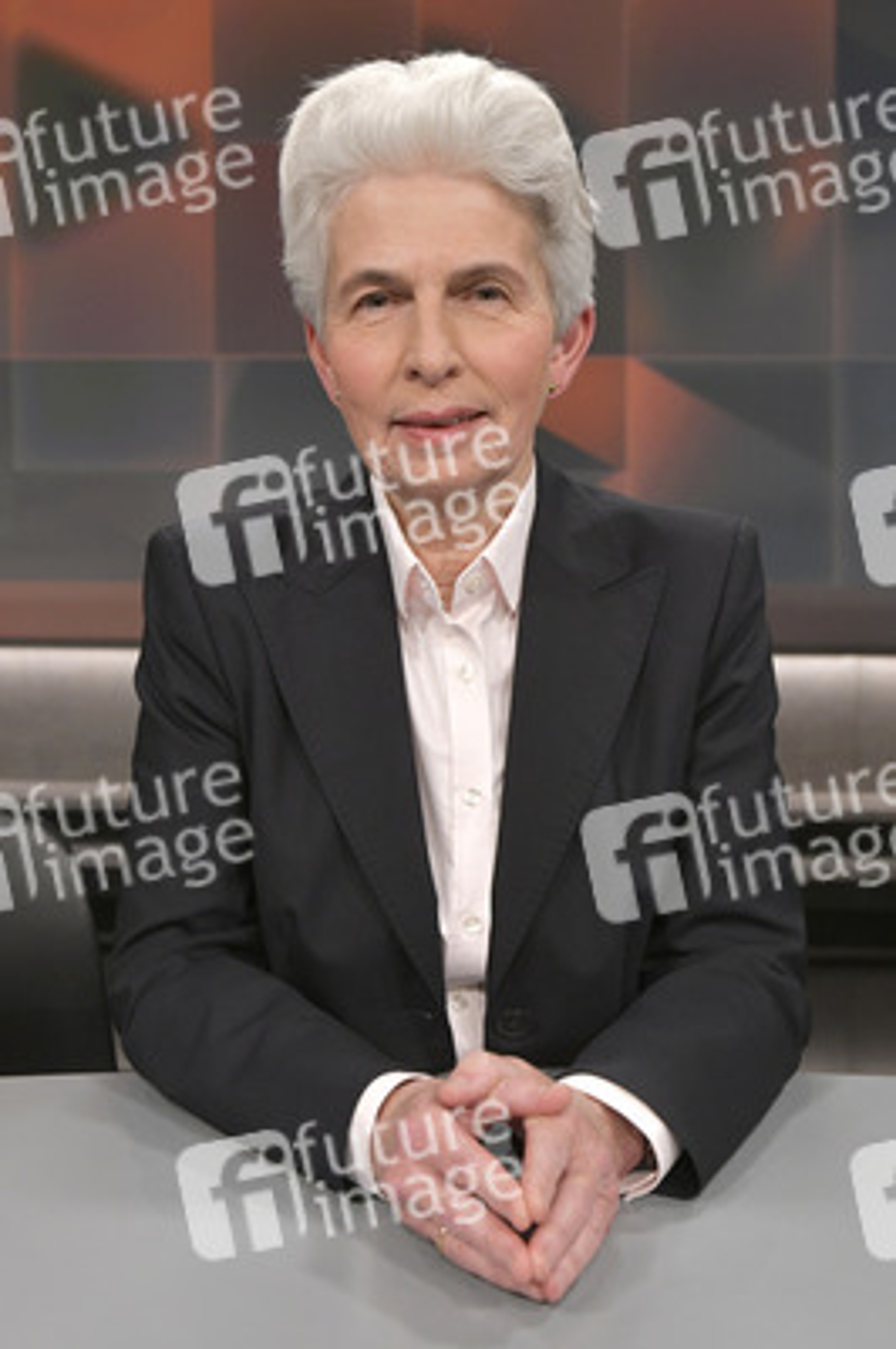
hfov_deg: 37.8
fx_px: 1309
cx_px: 448
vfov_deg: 54.5
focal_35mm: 35
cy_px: 674
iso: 2500
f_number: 6.3
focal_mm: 35
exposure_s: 1/200
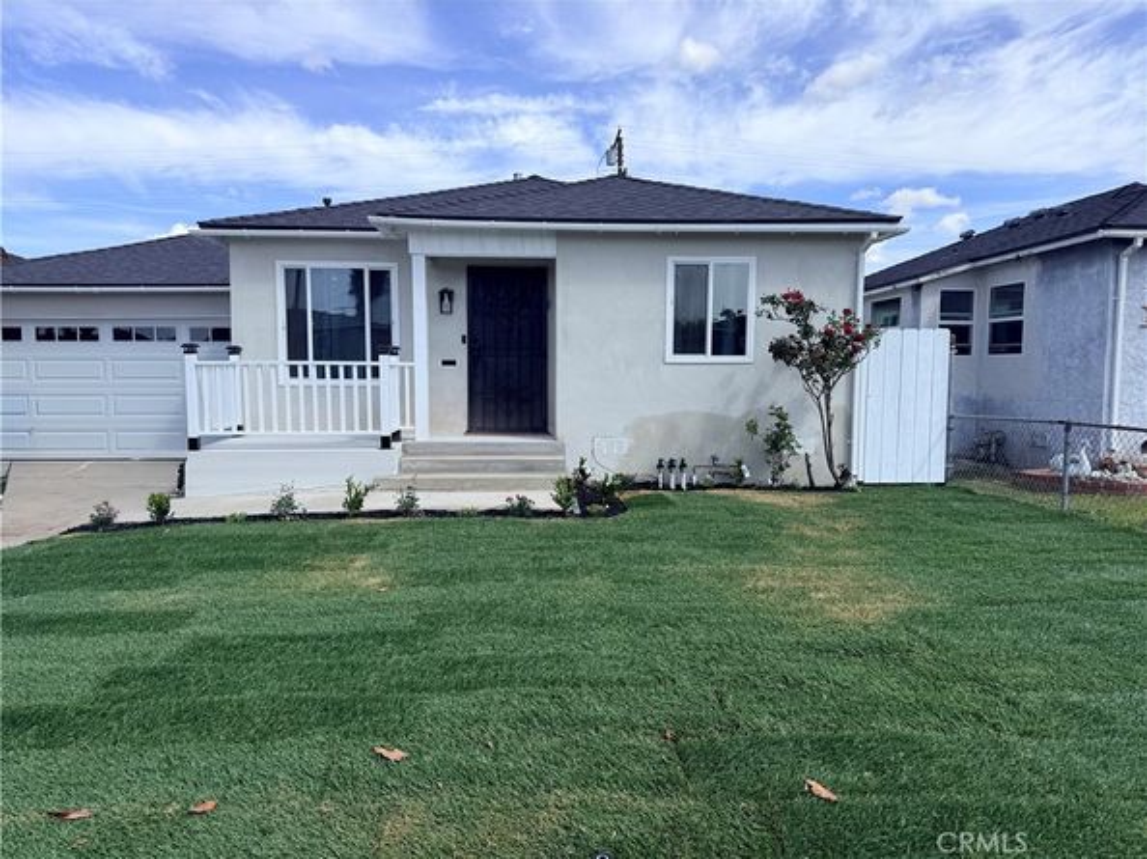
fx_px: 795
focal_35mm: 24
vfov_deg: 56.8
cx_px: 574
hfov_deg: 71.6
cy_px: 430
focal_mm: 6.76
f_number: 1.78
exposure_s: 1/4673
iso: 80
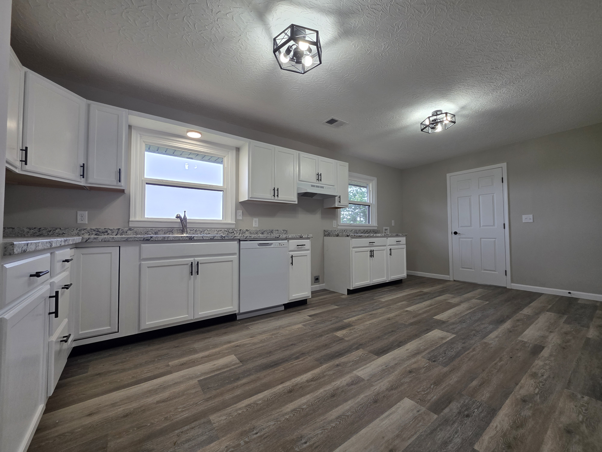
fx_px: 226
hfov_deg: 106.2
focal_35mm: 13
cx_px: 301
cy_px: 226
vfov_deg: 89.9
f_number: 1.9
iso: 100
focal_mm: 2.2
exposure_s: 1/120
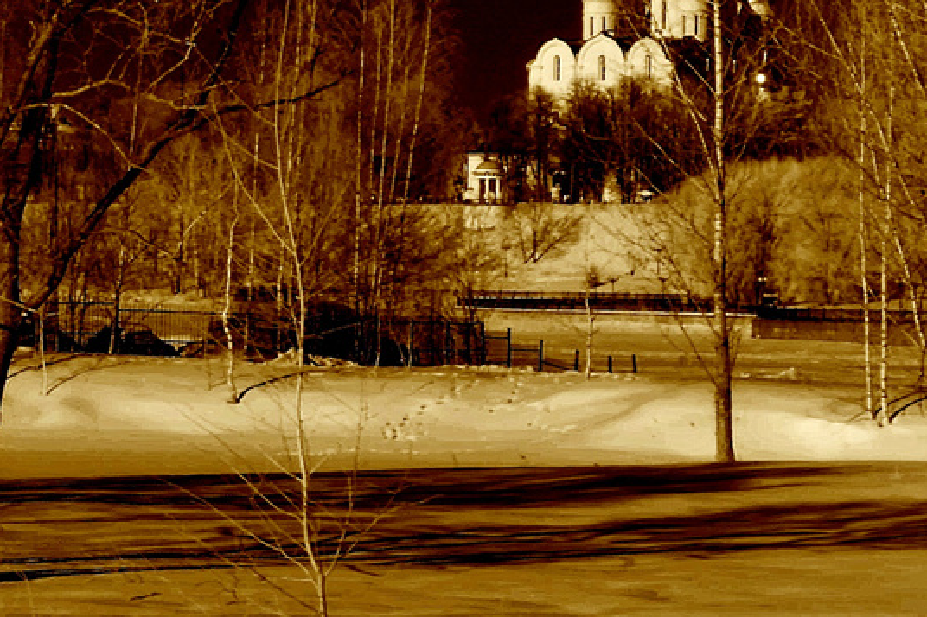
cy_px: 9
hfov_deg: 8.1
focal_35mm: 252
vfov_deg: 5.4
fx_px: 6487
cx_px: 847
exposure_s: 1/400
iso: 2000
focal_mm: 50
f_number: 13
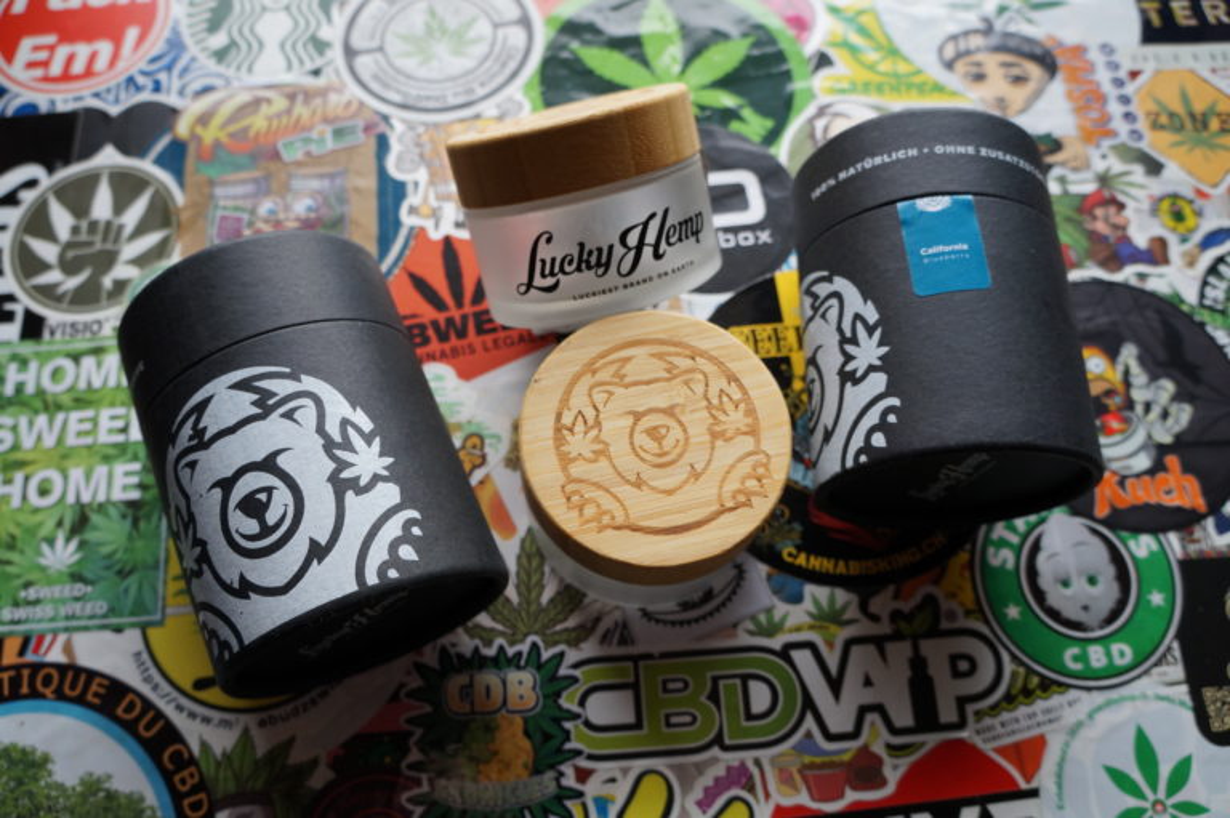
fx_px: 922
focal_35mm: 27
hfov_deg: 67.4
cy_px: 409
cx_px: 615
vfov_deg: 47.9
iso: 400
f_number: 5
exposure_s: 1/100
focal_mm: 18
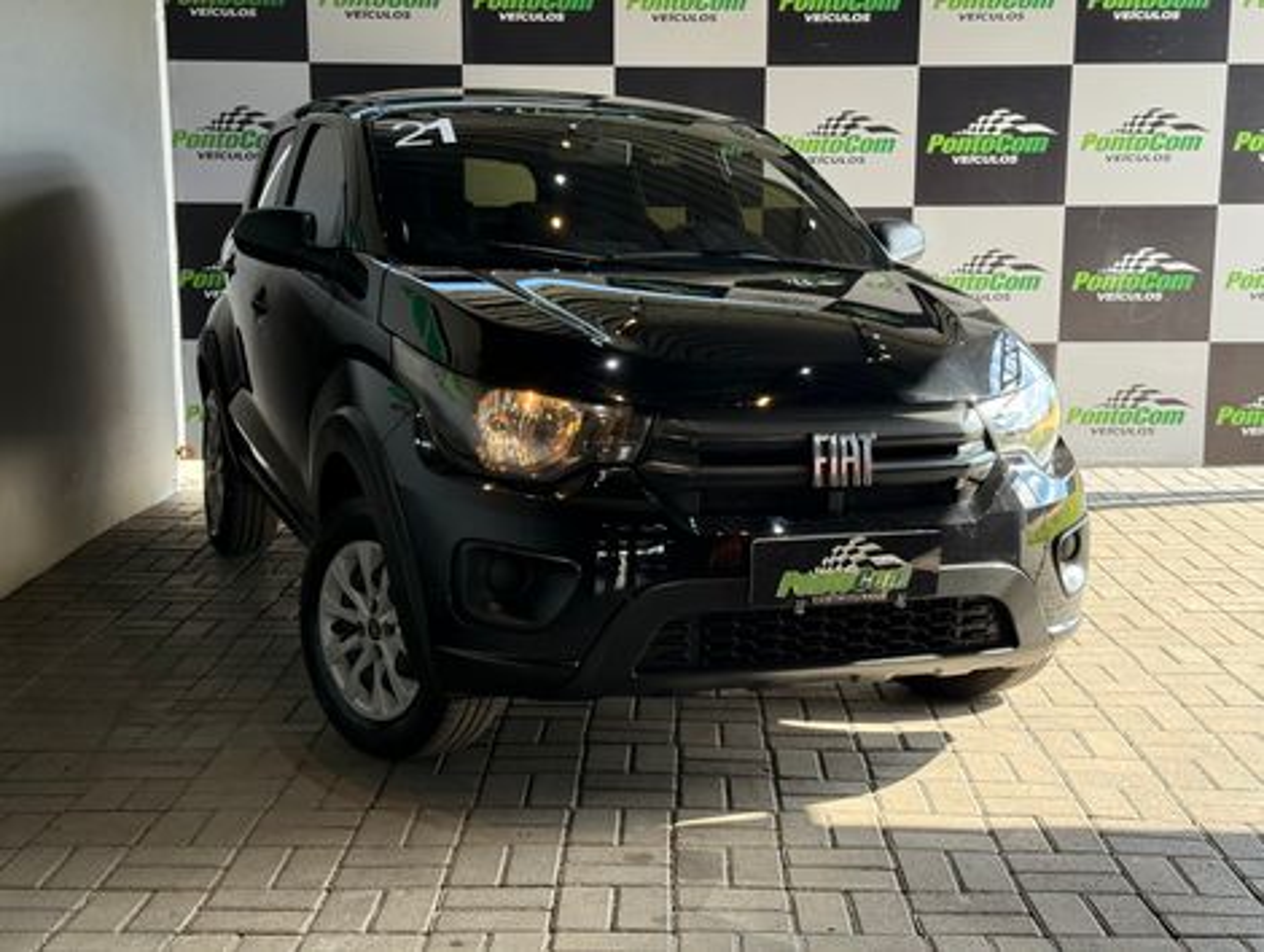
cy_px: 476
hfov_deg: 39.6
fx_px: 1755
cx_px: 632
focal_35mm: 48
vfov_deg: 30.3
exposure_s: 1/242
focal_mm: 6.76
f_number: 1.78
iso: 100
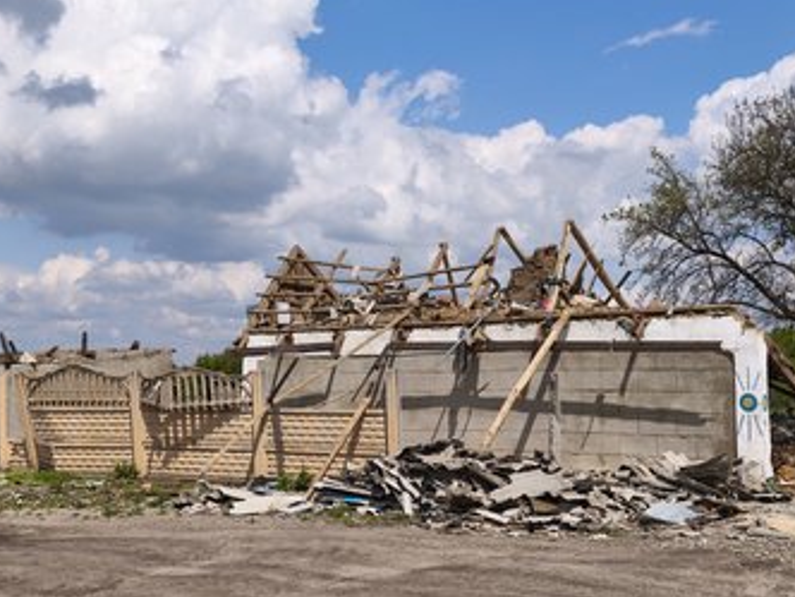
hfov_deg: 36.2
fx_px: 1217
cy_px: 314
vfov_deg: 27.5
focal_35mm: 53
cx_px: 402
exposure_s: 1/4232
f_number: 1.7
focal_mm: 5.35
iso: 80
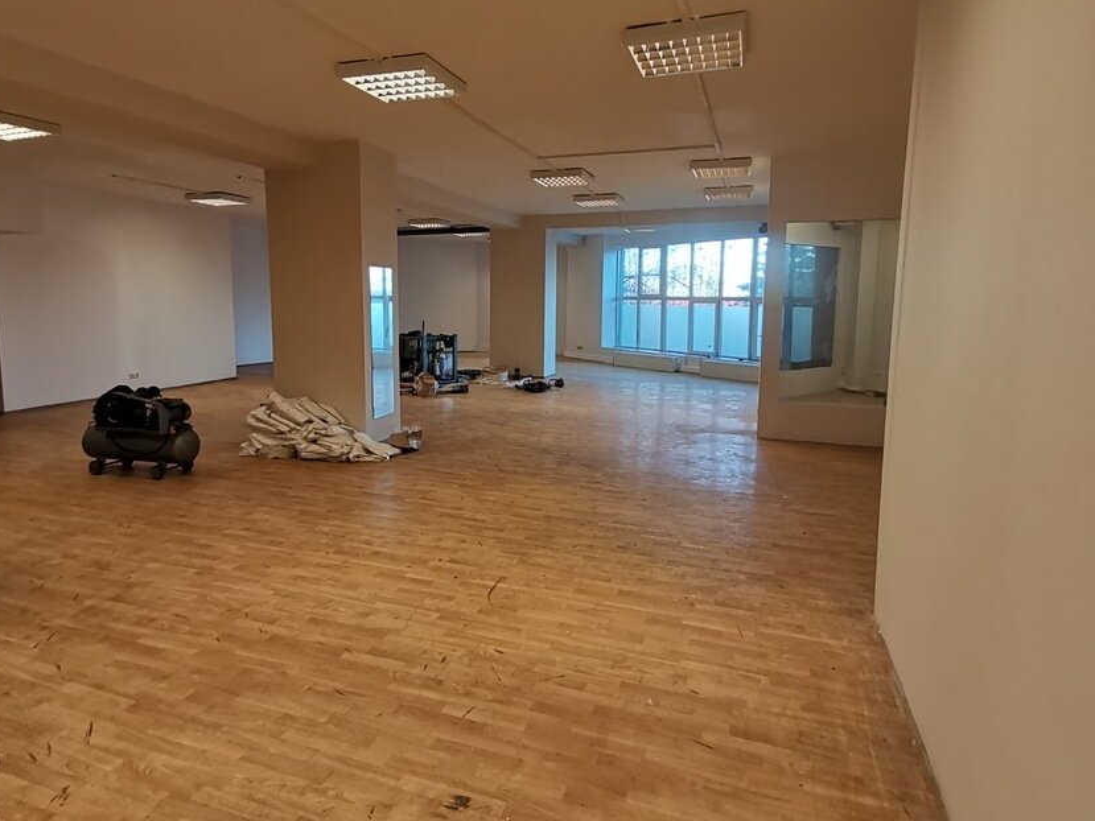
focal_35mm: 21
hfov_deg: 79.0
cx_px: 535
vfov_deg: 63.3
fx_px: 664
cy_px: 367
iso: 200
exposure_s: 1/100
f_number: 2.4
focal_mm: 1.78
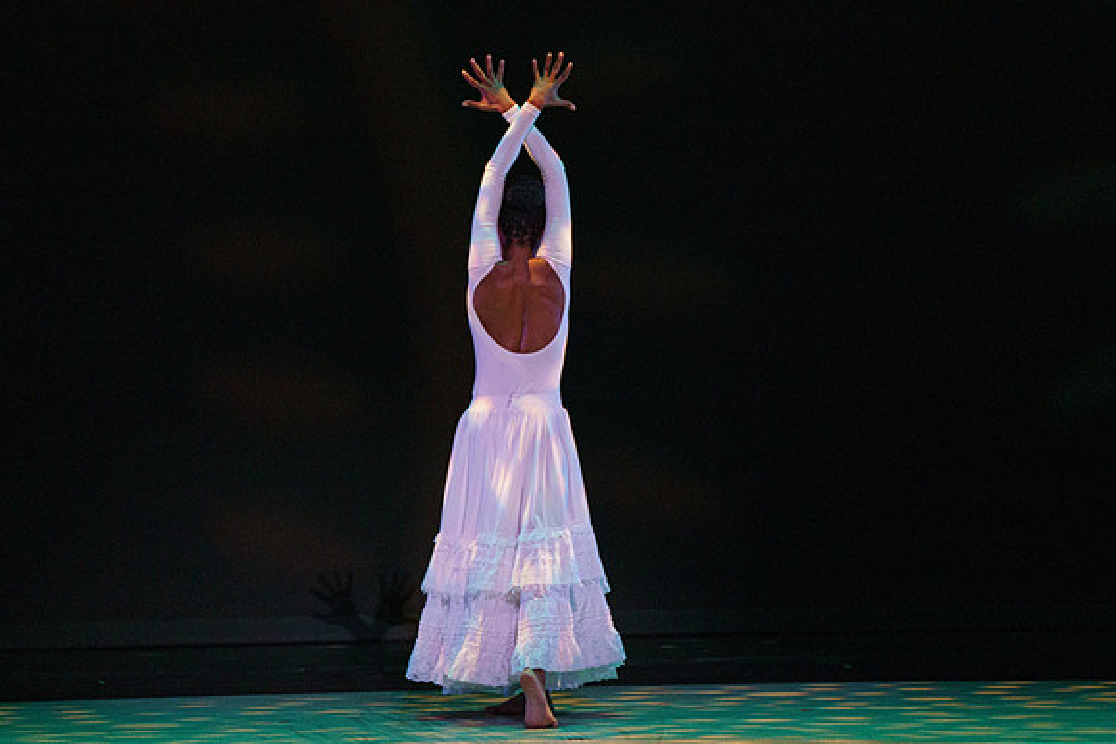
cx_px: 494
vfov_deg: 3.3
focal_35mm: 419
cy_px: 356
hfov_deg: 4.9
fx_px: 12988
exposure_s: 1/400
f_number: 6.3
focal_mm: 376
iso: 5000
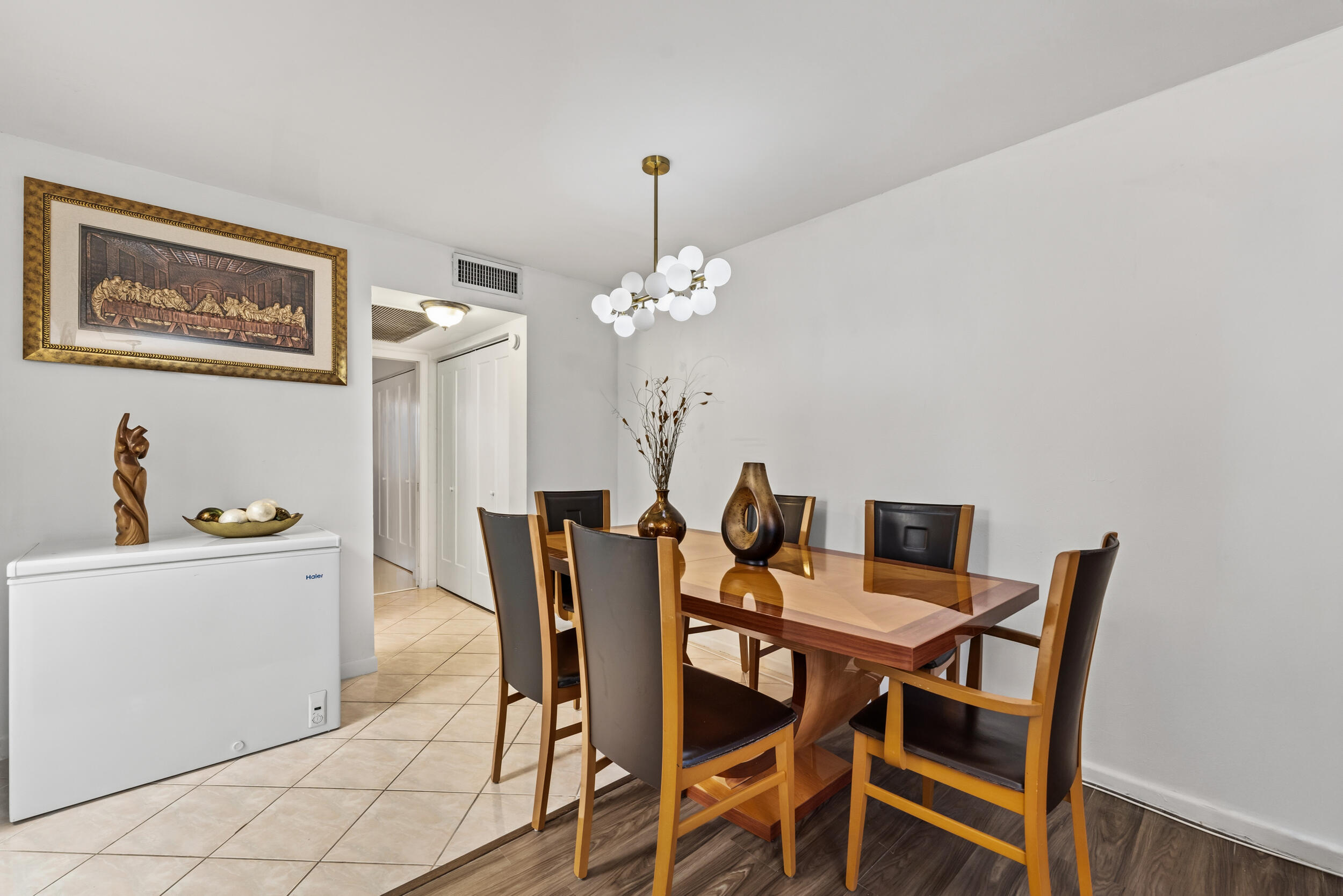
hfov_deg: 104.3
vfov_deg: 81.2
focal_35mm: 14
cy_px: 448
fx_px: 522
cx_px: 672
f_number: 7.1
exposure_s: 1/5
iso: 250
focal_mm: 14
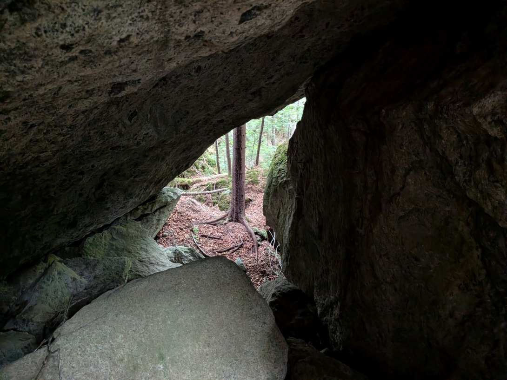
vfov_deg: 56.8
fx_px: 352
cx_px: 254
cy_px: 190
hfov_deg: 71.6
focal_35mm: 24
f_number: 1.7
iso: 522
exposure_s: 1/33.3
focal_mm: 4.53
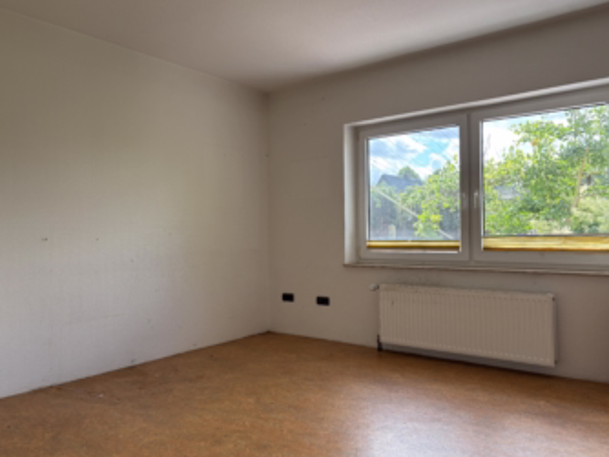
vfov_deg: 49.8
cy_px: 220
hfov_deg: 63.4
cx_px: 323
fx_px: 493
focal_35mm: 28
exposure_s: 1/161
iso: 50
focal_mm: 5.96
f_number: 1.6
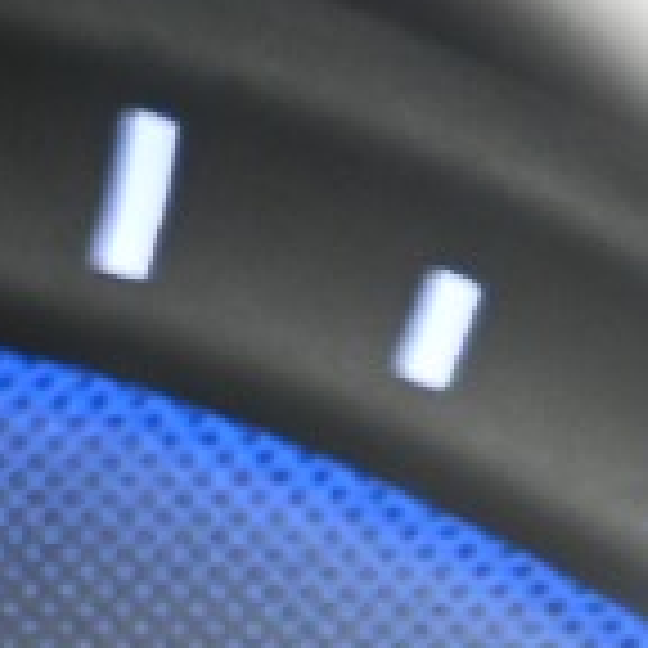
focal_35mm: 640
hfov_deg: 2.6
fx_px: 13554
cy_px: 986
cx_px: 3627
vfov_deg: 2.7
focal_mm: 67
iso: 1800
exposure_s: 1/125
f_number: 4
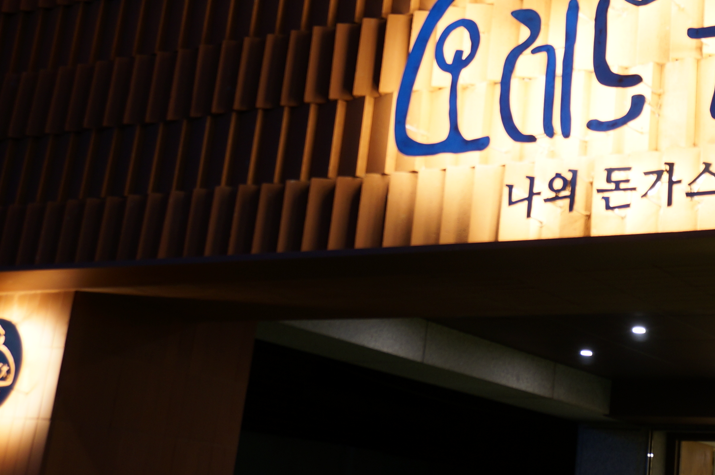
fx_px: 1270
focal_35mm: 64
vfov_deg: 21.0
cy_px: 113
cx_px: 595
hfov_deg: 30.5
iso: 200
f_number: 4
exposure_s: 1/10
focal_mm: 21
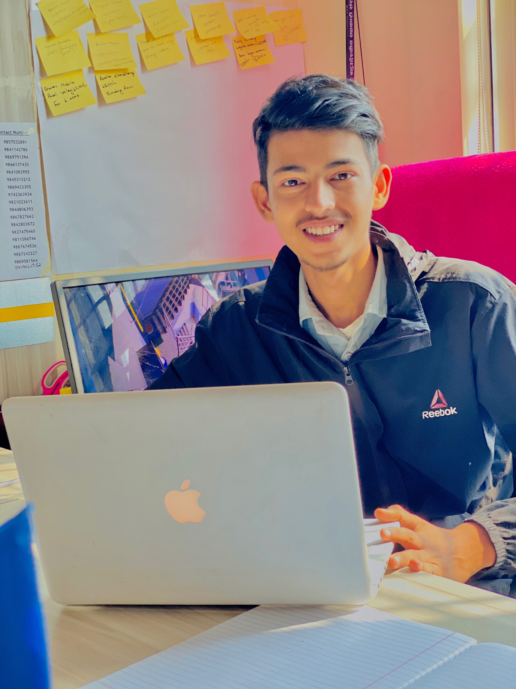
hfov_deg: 28.0
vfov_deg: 36.8
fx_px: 1034
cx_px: 258
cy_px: 344
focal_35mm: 52
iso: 250
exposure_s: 1/62
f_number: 2
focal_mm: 6
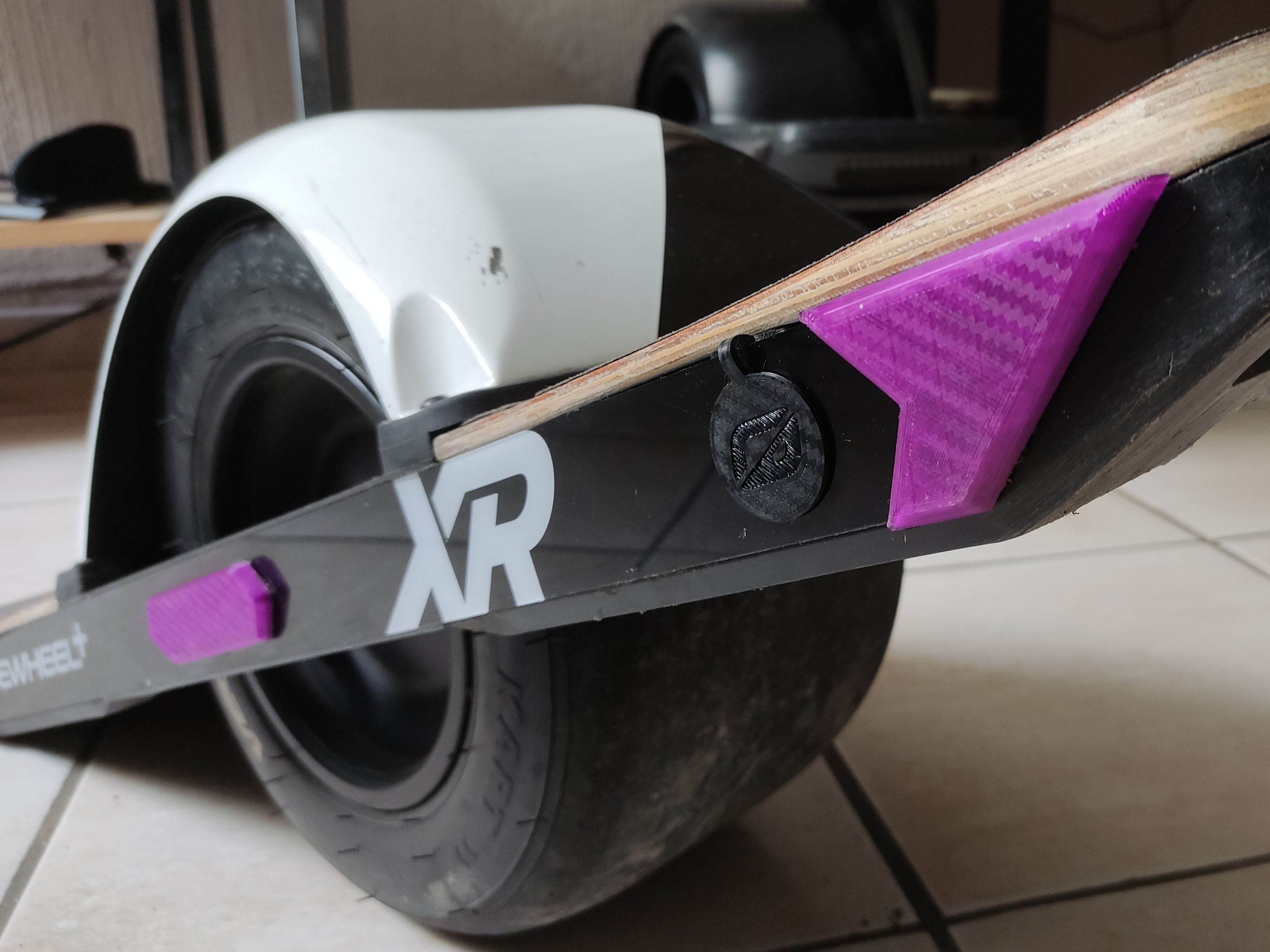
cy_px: 476
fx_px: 917
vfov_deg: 54.9
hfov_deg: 69.4
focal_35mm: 25
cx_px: 635
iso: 340
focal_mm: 4.71
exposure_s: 1/30
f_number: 1.79
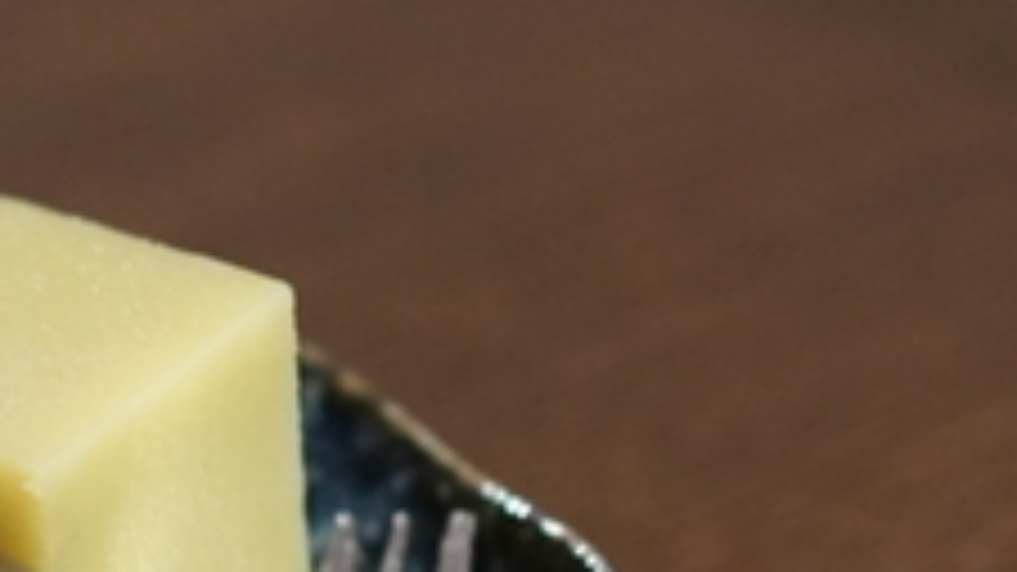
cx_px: 495
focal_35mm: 306
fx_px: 8250
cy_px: 842
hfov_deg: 7.1
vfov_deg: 3.9
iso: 1600
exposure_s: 1/60
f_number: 2
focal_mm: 55
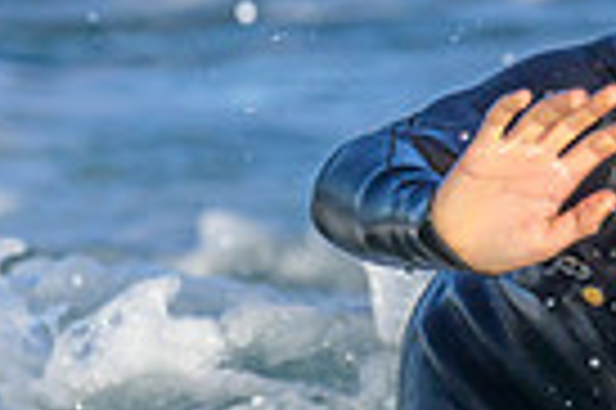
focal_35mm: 4654
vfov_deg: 0.3
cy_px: 335
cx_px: 802
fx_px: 79540
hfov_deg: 0.4
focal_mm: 800
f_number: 6.3
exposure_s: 1/2000
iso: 400
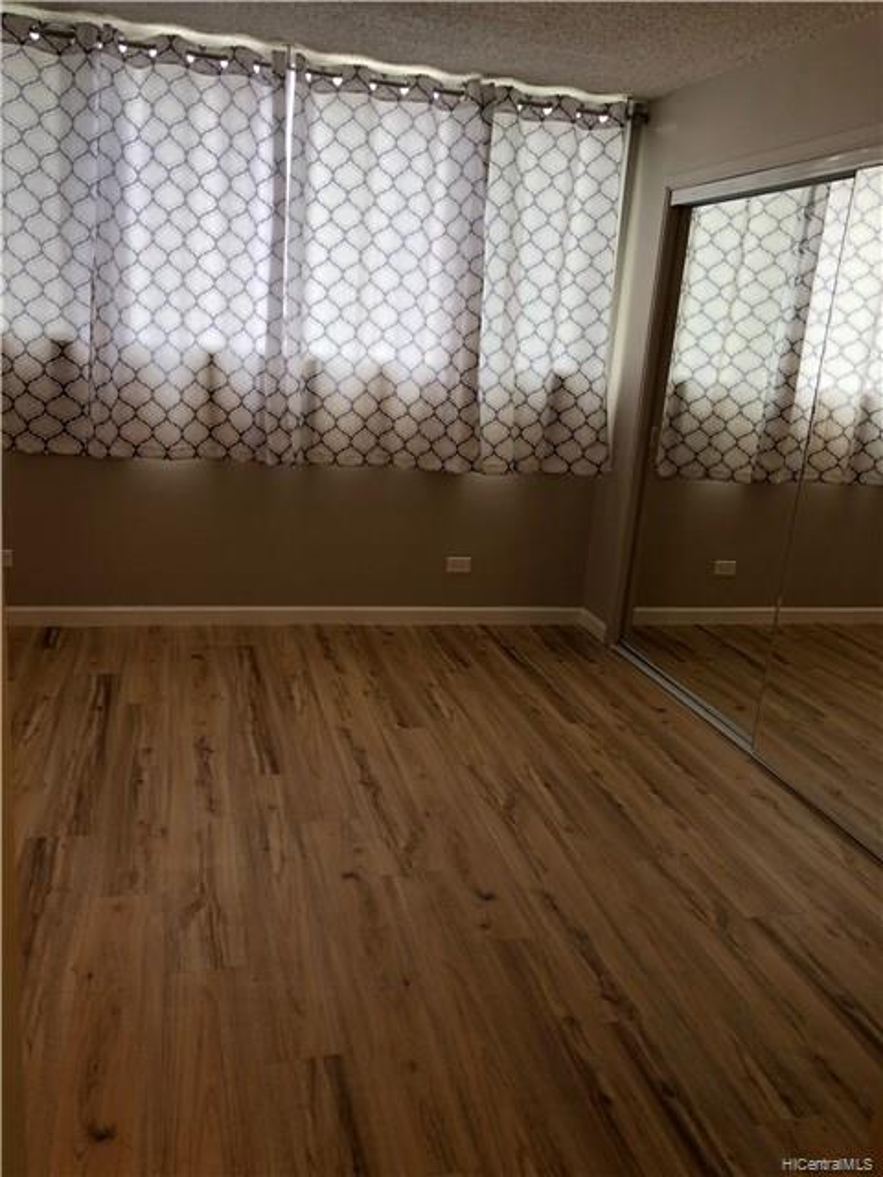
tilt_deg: -15.2
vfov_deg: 63.4
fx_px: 952
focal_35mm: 28
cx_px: 442
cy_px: 588
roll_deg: -6.1
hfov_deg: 49.7
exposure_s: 1/120
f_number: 1.8
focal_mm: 4
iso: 32
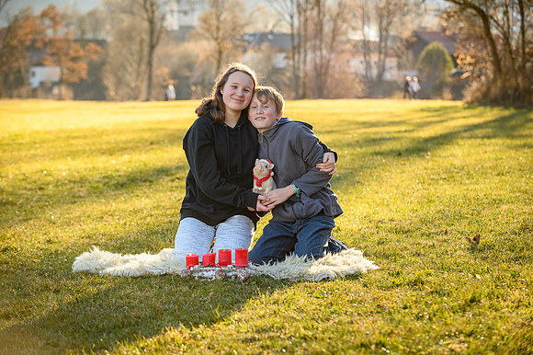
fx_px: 1509
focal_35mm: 102
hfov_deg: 20.0
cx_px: 266
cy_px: 178
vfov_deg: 13.4
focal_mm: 102
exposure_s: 1/125
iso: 100
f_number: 5.6
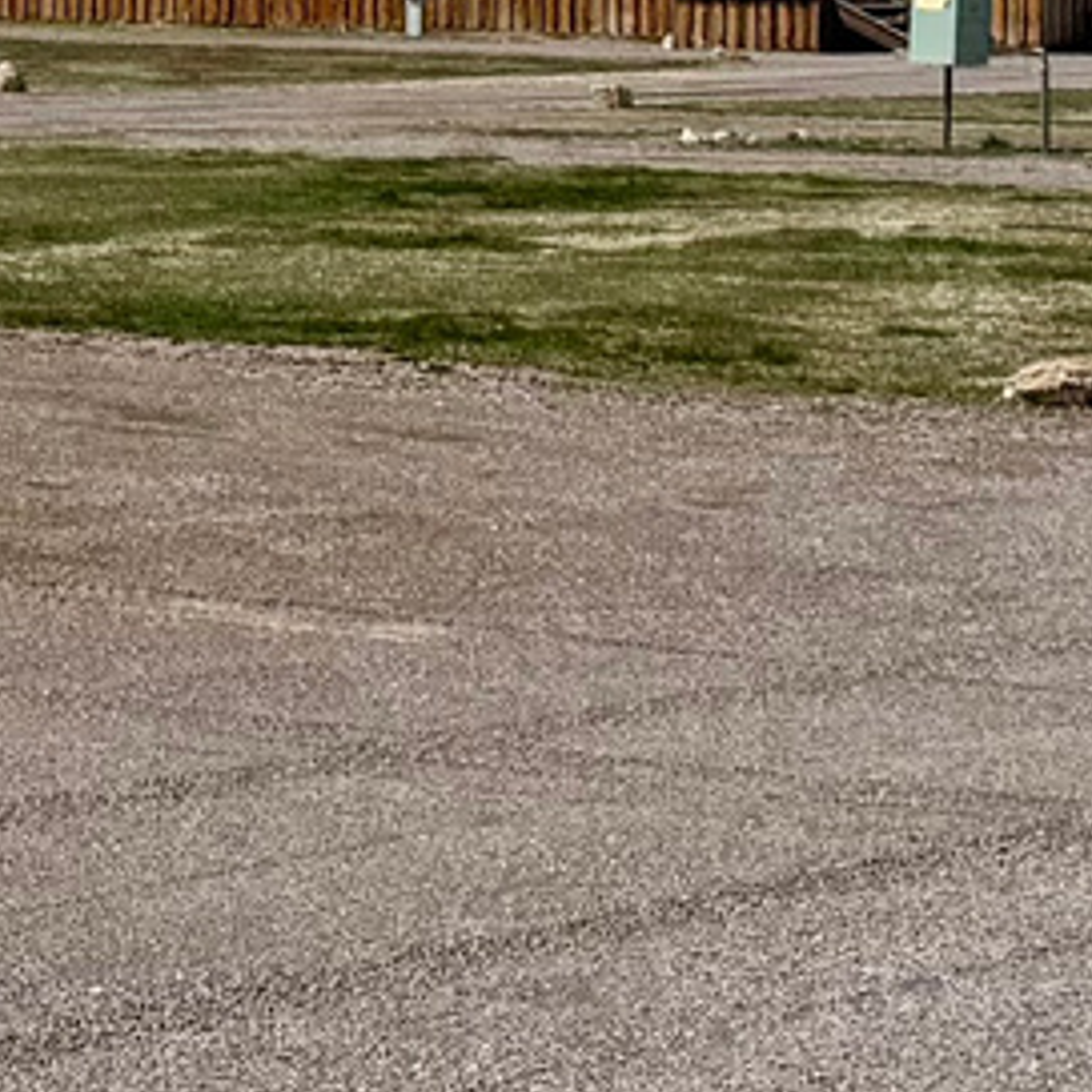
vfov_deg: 10.9
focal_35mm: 160
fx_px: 5710
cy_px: 177
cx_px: -48
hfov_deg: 10.8
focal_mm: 6.76
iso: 80
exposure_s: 1/9009
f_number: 1.78
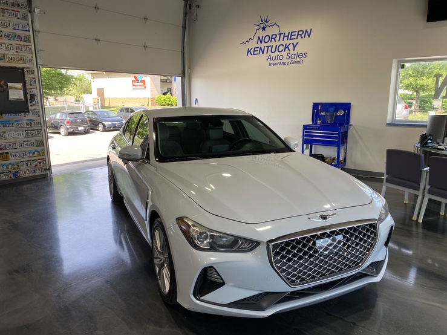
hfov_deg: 67.3
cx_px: 224
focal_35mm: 26
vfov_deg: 53.0
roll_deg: -0.4
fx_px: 336
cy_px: 168
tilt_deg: -11.5
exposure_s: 1/156
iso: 32
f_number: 1.8
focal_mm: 4.25
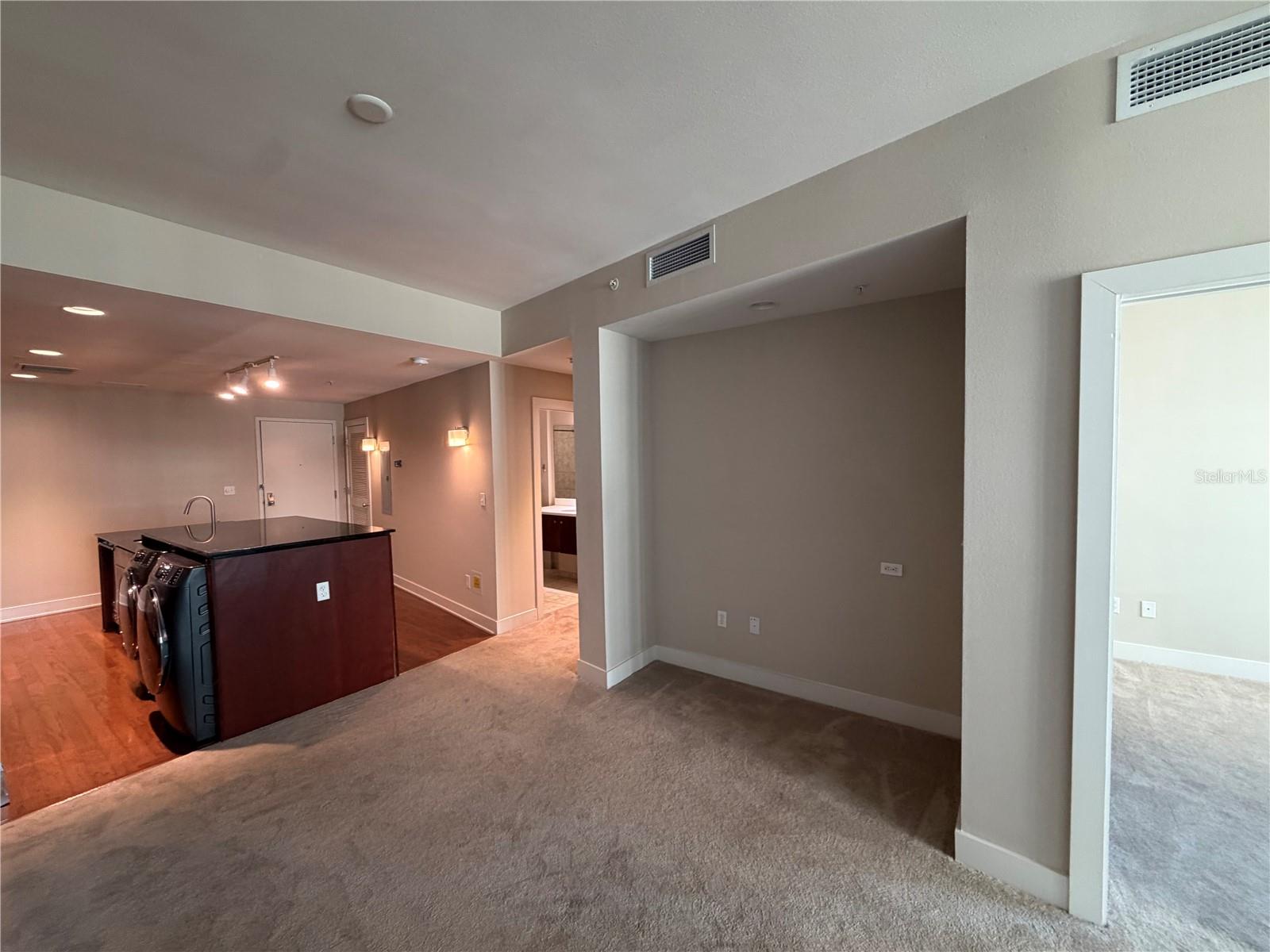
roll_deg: +2.1
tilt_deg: -1.0
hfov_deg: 102.1
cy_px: 476
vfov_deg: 85.7
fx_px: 514
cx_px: 635
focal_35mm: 14
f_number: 2.2
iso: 250
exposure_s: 1/60
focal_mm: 2.22
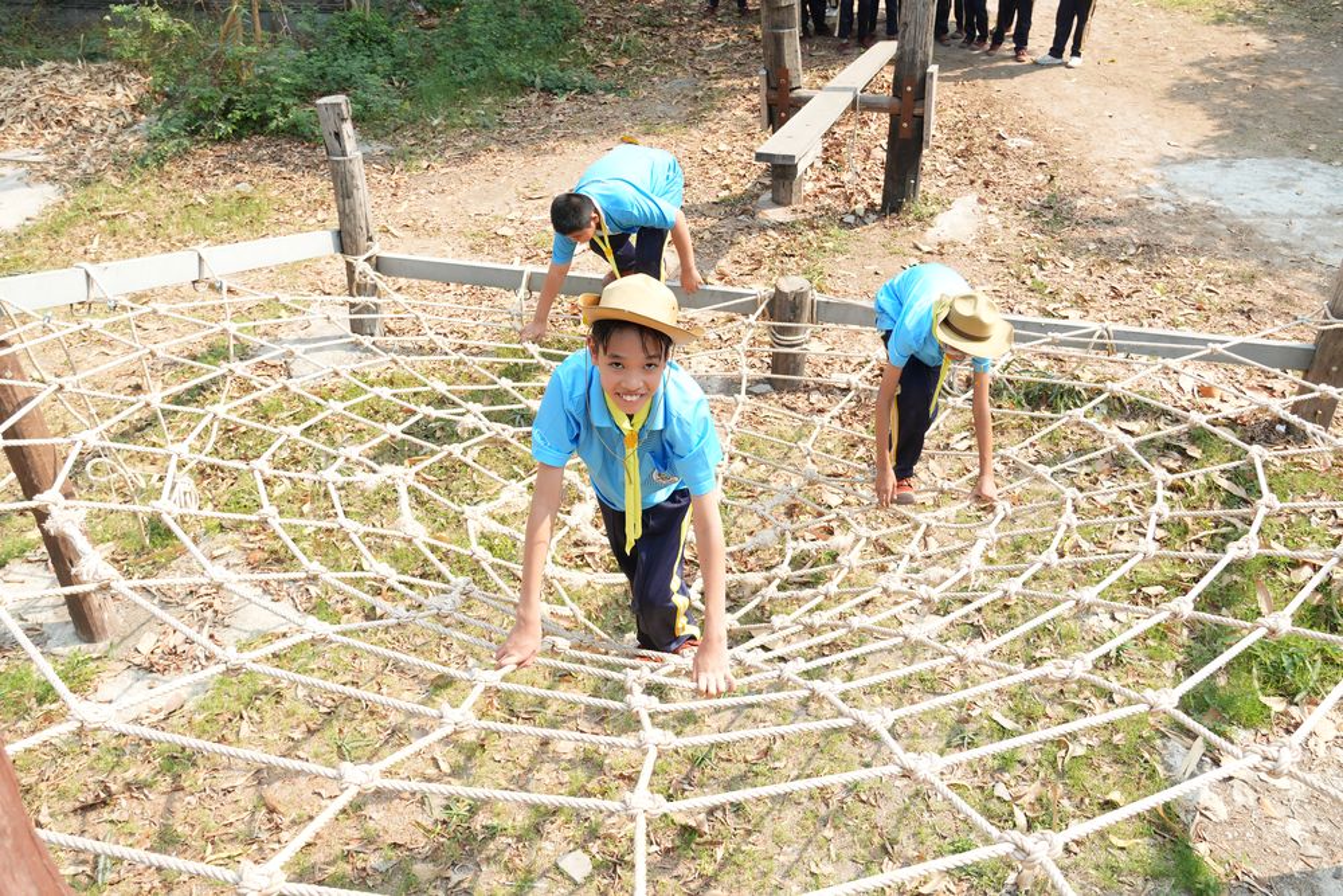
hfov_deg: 61.9
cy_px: 448
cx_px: 672
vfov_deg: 43.6
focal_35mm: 30
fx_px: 1119
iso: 100
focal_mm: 20
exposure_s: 1/200
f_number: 5
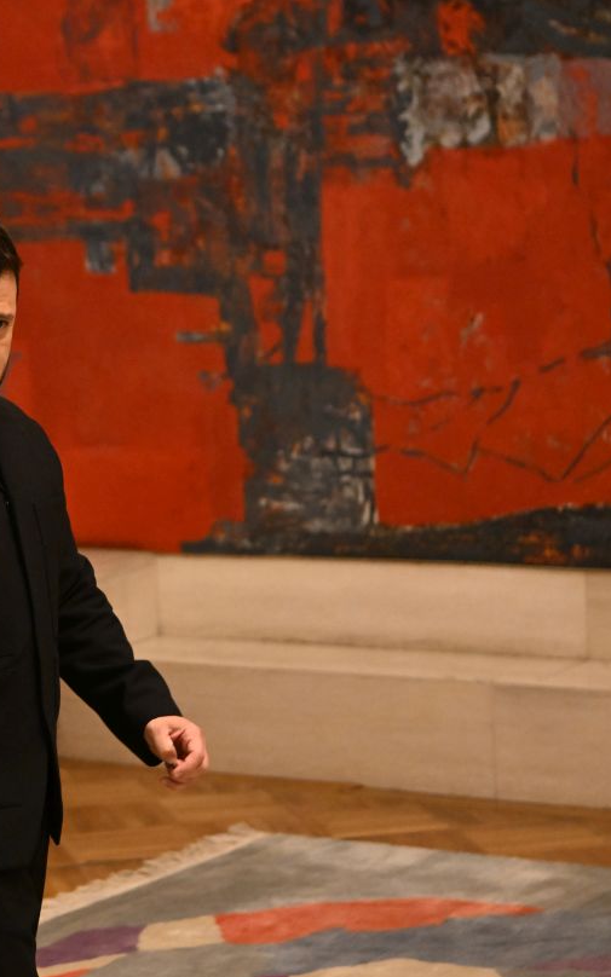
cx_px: -56
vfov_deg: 18.4
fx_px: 3011
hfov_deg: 11.4
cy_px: 495
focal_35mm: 113
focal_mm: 70
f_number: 4
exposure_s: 1/500
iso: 6400
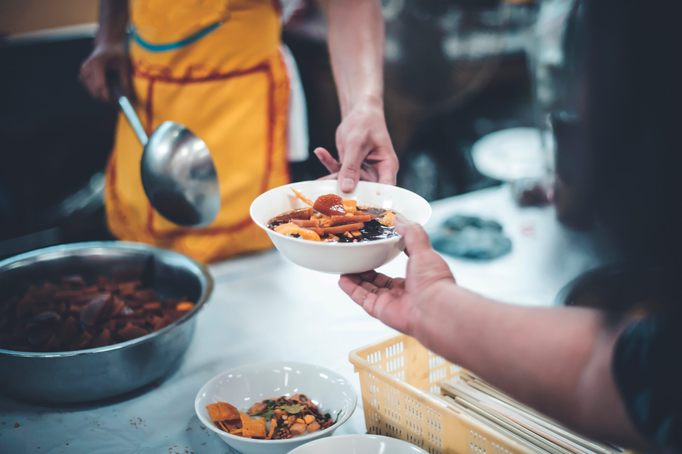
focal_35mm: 50
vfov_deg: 27.0
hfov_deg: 39.6
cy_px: 227
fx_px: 947
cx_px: 341
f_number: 1.4
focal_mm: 50
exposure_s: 1/400
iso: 2500
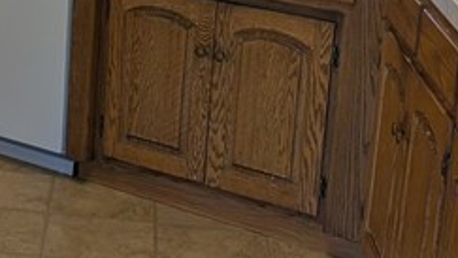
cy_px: -13
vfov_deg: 10.9
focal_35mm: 110
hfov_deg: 18.7
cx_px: -41
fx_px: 1337
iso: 19
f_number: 1.68
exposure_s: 1/512
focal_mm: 6.9
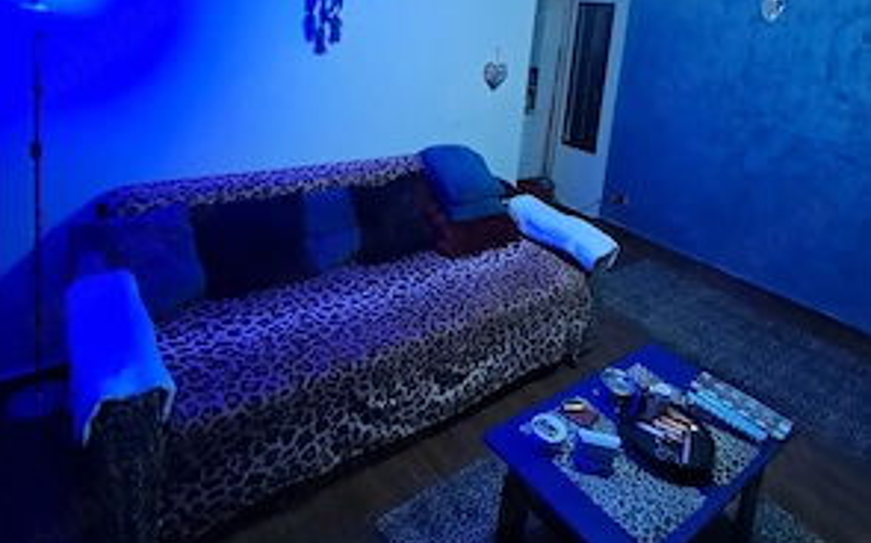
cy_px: 86
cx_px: 431
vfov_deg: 48.9
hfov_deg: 77.2
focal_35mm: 23
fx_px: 546
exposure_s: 1/24
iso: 400
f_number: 2.2
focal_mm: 1.64
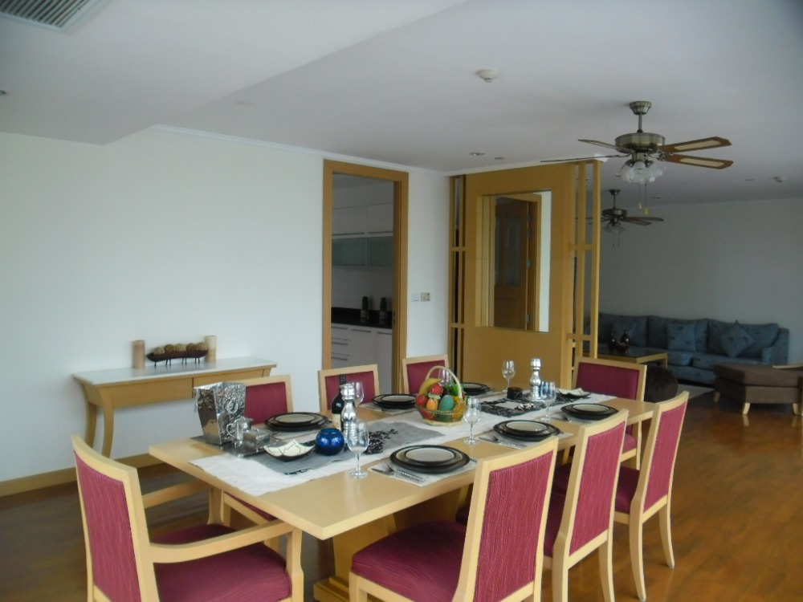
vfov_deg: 51.4
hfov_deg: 65.3
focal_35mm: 27
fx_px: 626
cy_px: 301
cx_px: 402
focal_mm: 4.9
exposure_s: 1/76
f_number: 3.5
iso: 100
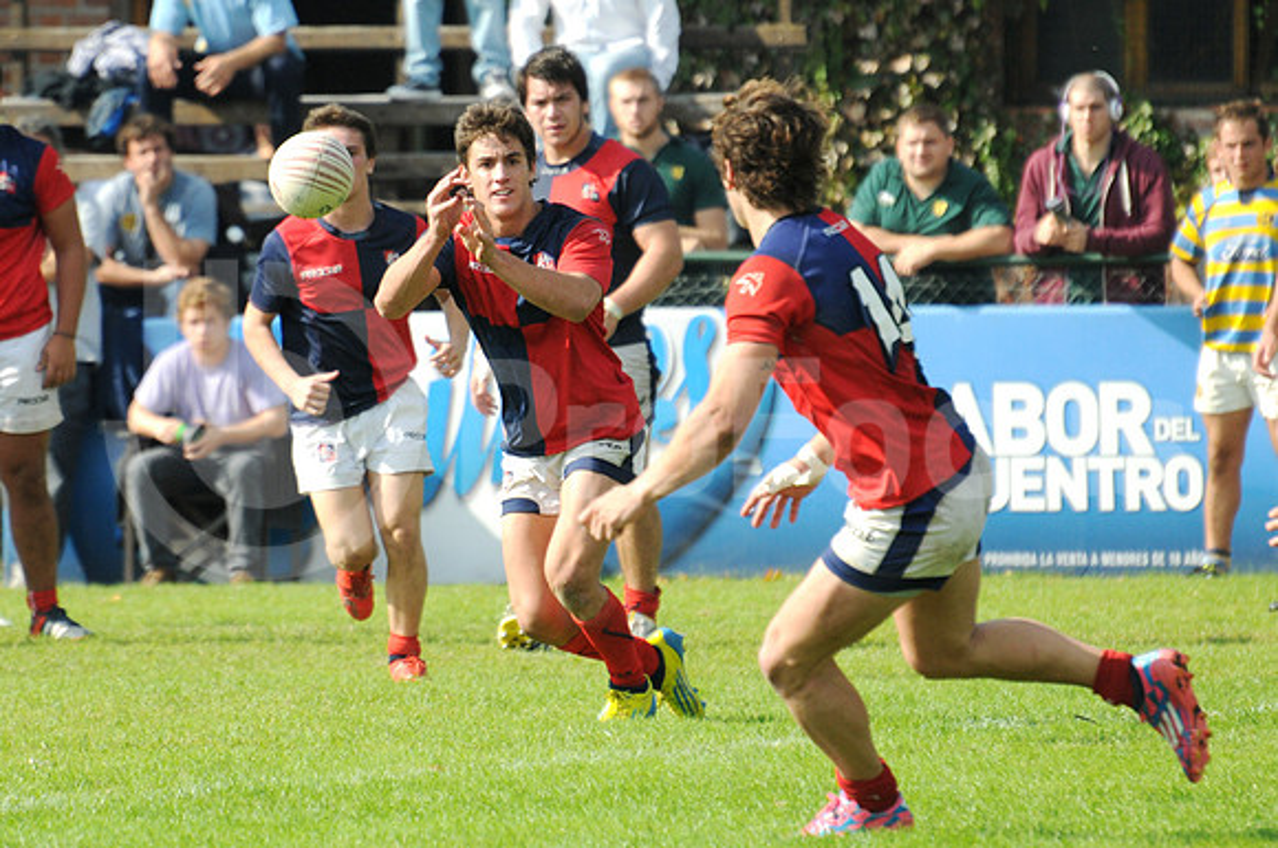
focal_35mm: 450
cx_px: 639
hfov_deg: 4.6
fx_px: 15953
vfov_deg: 3.0
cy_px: 424
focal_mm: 300
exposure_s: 1/1000
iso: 400
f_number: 5.6
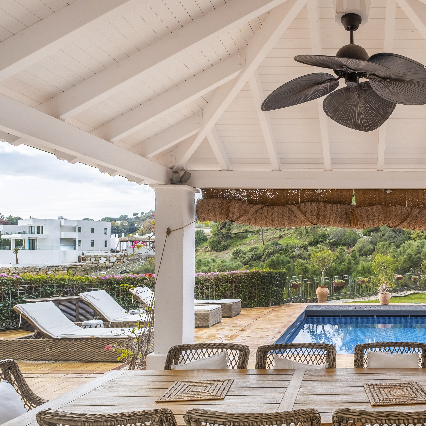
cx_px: 356
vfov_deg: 56.8
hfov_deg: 52.6
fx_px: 390
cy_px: 257
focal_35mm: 28
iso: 200
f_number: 4
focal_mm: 10
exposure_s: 1/640
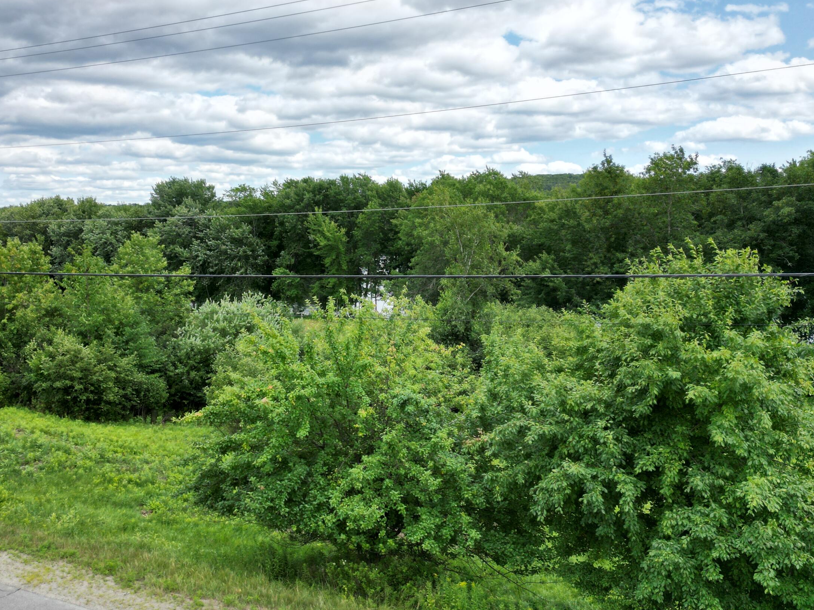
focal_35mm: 33
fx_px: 776
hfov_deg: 55.2
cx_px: 354
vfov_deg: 42.8
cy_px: 256
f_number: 1.7
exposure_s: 1/3200
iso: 100
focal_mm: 6.72
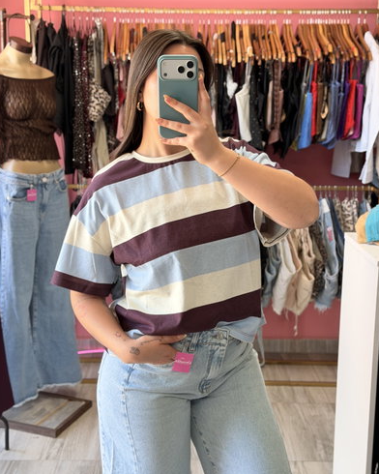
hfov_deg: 29.7
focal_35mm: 51
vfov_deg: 36.7
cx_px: 188
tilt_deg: -13.5
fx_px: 715
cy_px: 240
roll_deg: -0.8
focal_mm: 6.76
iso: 80
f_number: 1.78
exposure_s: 1/121
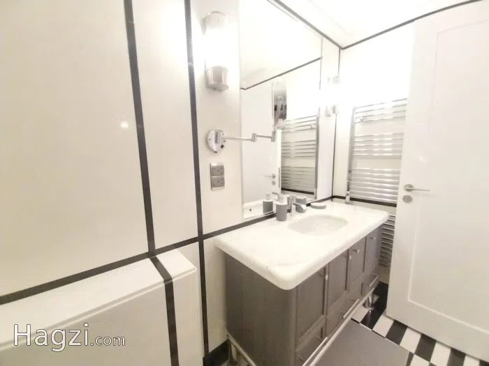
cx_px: 244
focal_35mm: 13
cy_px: 183
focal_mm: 1.3
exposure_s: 1/14
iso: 400
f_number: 2.2
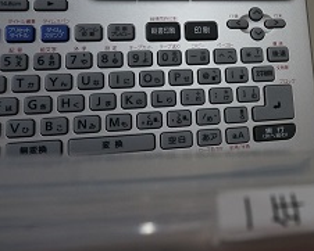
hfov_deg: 34.3
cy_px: 76
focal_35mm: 49
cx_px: 320
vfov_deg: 30.5
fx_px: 456
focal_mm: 16
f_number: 5.6
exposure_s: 1/60
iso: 800
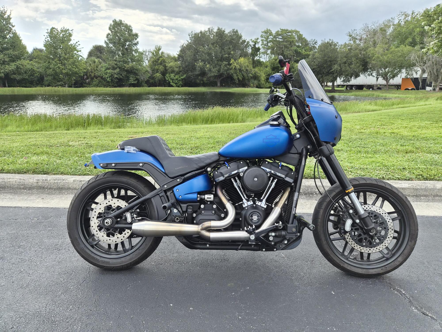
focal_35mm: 23
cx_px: 221
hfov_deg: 73.9
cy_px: 166
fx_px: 294
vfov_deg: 58.9
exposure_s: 1/2568
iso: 80
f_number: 1.8
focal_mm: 5.4
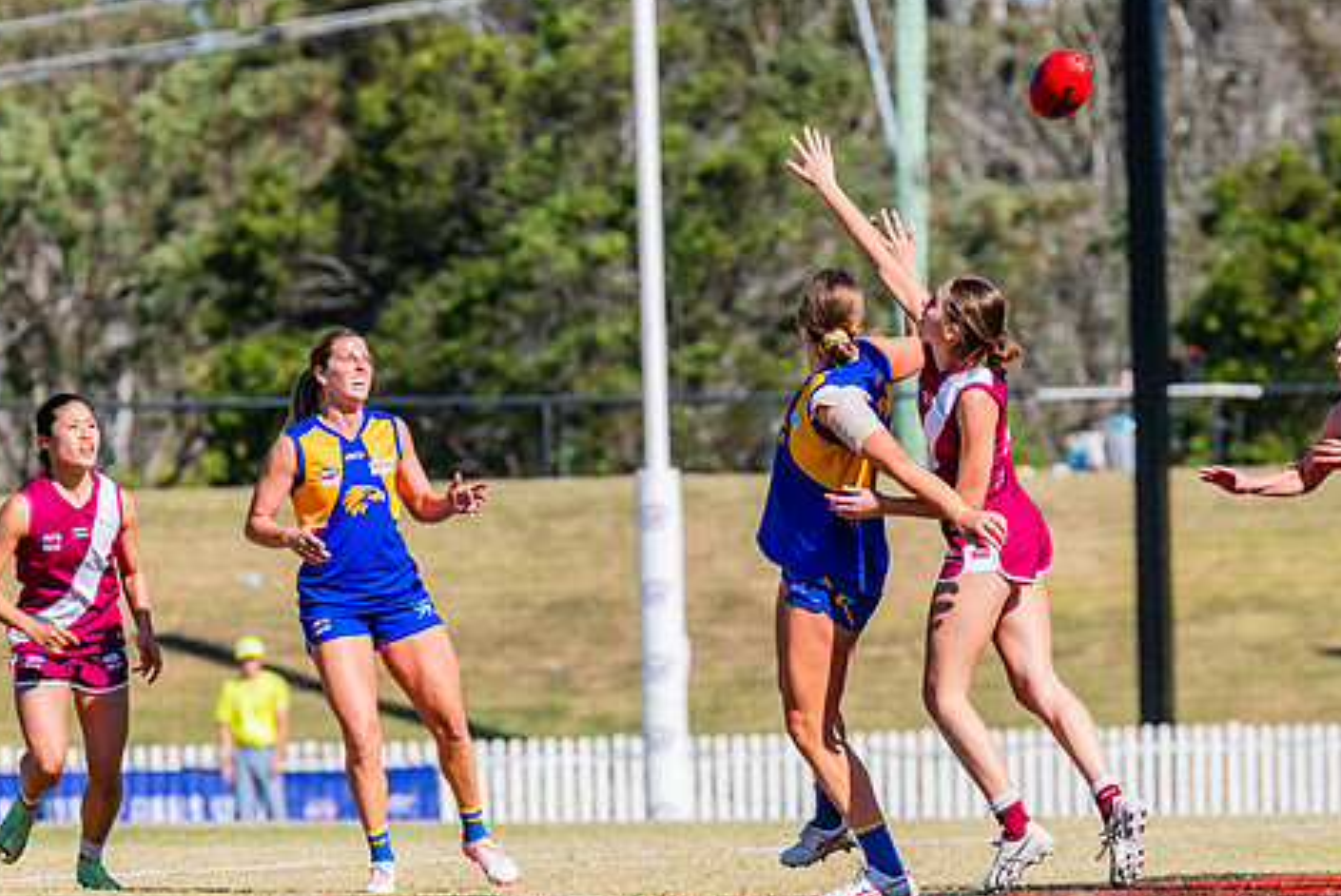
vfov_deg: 2.5
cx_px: 833
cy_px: 454
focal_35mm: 557
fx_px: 20760
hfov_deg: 3.7
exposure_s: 1/1600
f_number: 10
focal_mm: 420
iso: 800
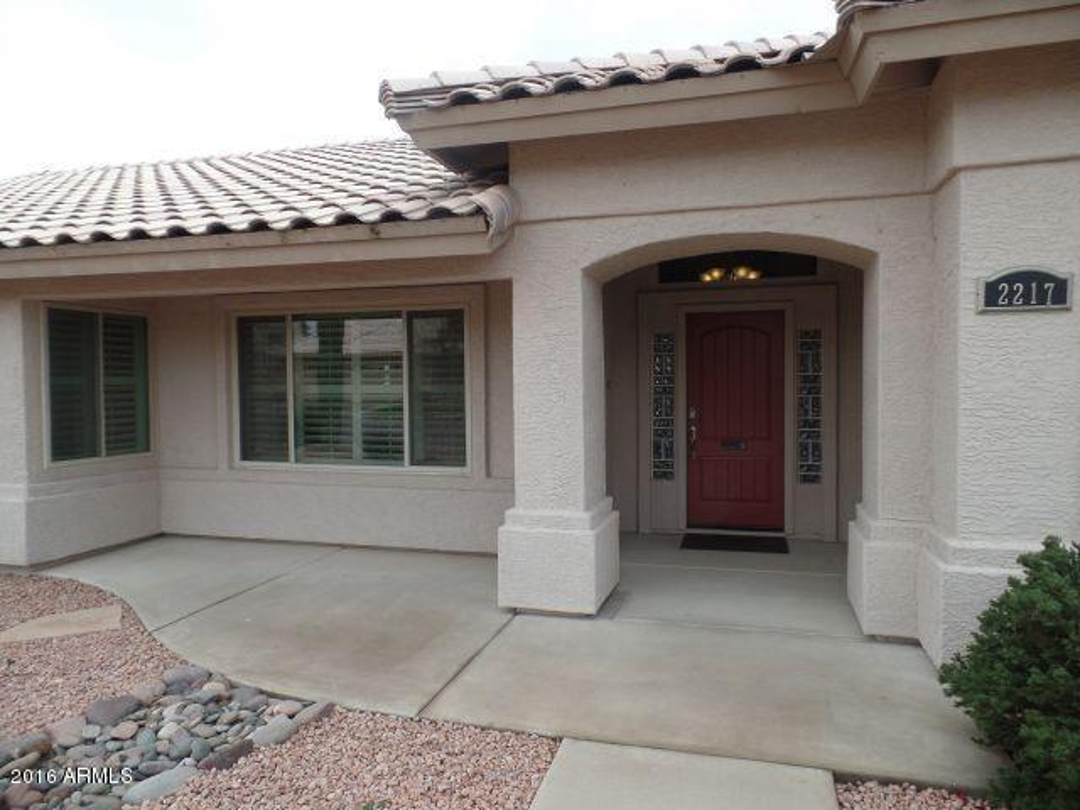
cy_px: 405
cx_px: 540
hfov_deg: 73.9
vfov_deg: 58.9
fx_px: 718
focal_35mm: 23
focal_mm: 4.1
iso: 80
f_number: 3.5
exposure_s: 1/250
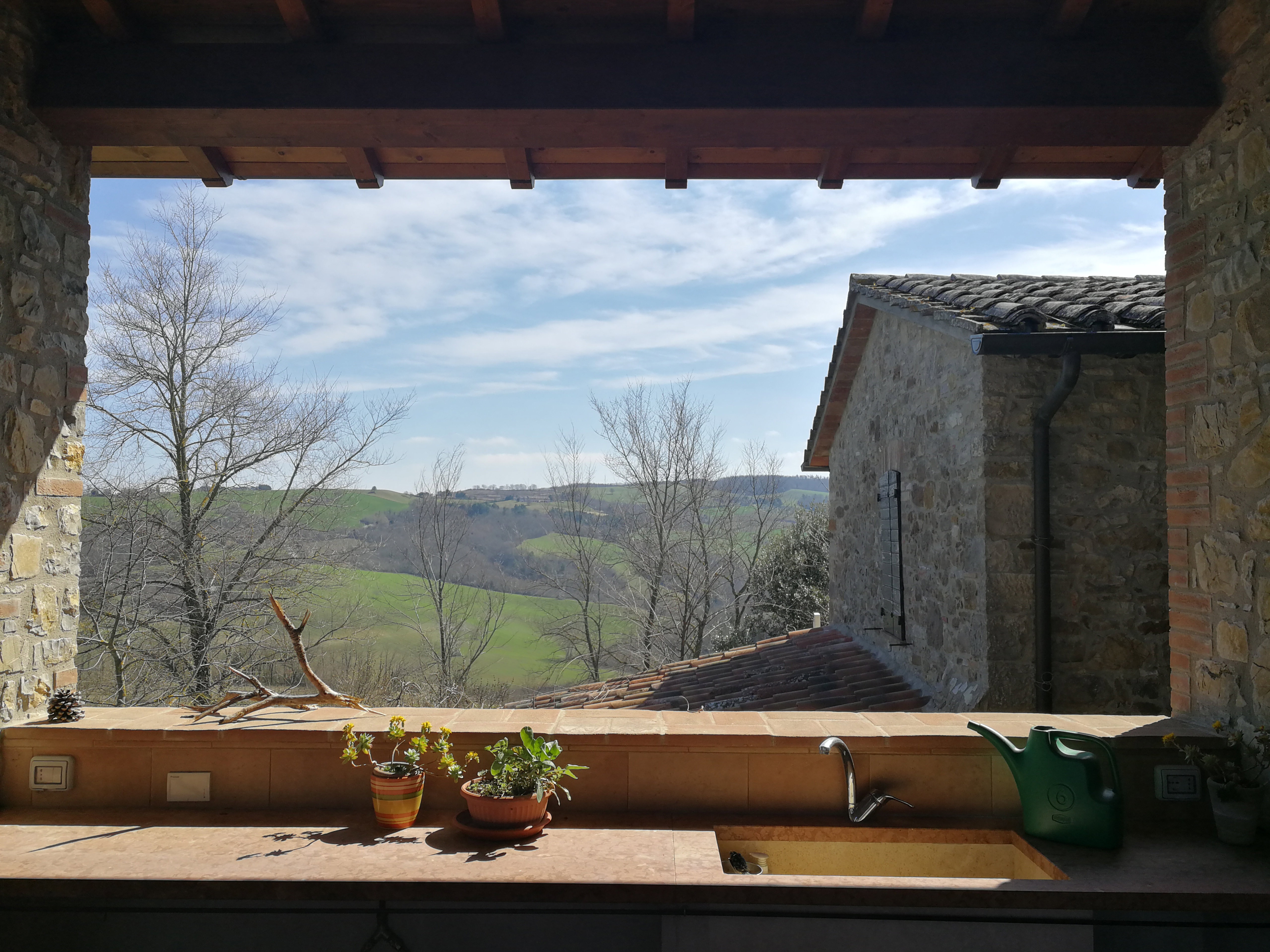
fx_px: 991
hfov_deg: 65.3
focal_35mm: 27
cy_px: 476
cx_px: 635
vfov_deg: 51.4
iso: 50
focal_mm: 3.95
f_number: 2.2
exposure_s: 1/1437
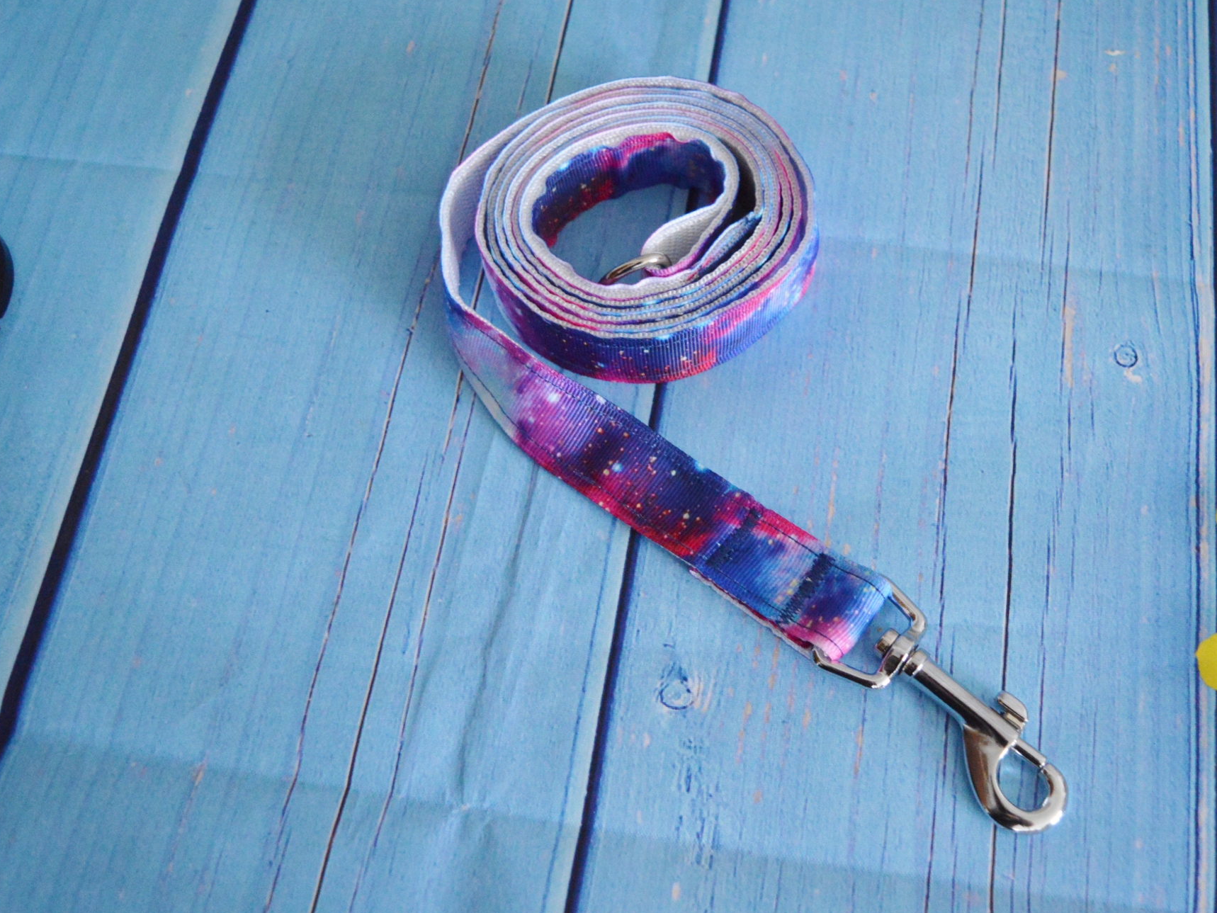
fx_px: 1442
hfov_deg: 45.5
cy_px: 499
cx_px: 731
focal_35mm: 41
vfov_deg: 35.1
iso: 2800
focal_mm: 22
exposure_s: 1/30
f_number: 3.8
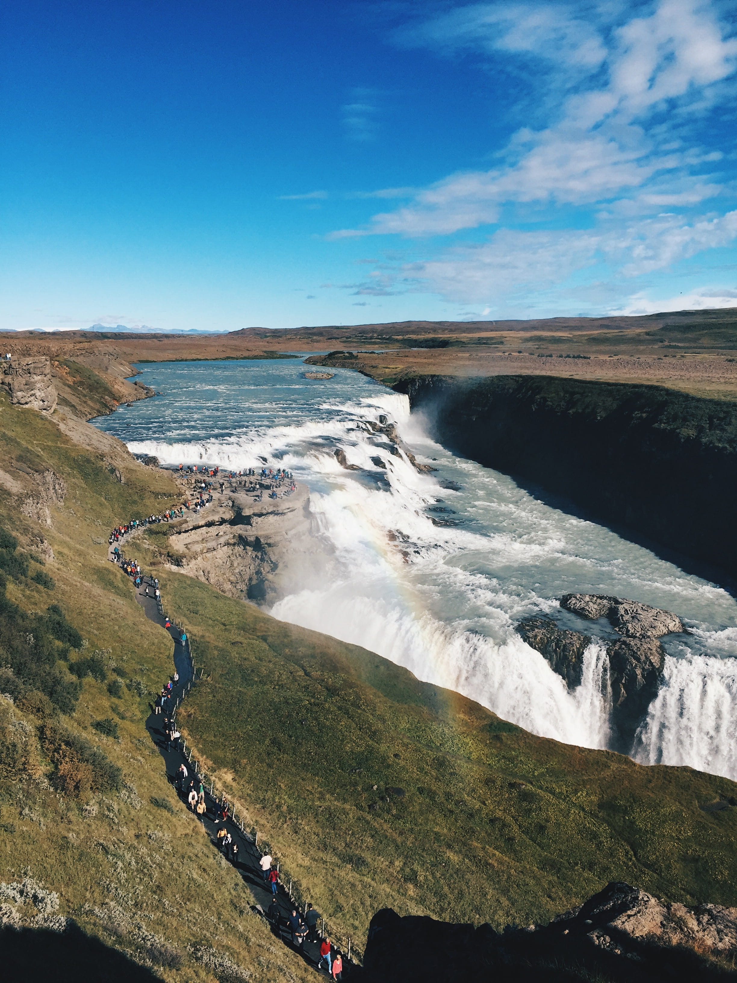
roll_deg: -0.5
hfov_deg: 48.2
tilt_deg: -8.0
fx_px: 823
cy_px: 492
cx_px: 368
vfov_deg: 61.7
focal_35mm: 29
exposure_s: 1/3049
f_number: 2.2
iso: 32
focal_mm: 4.15
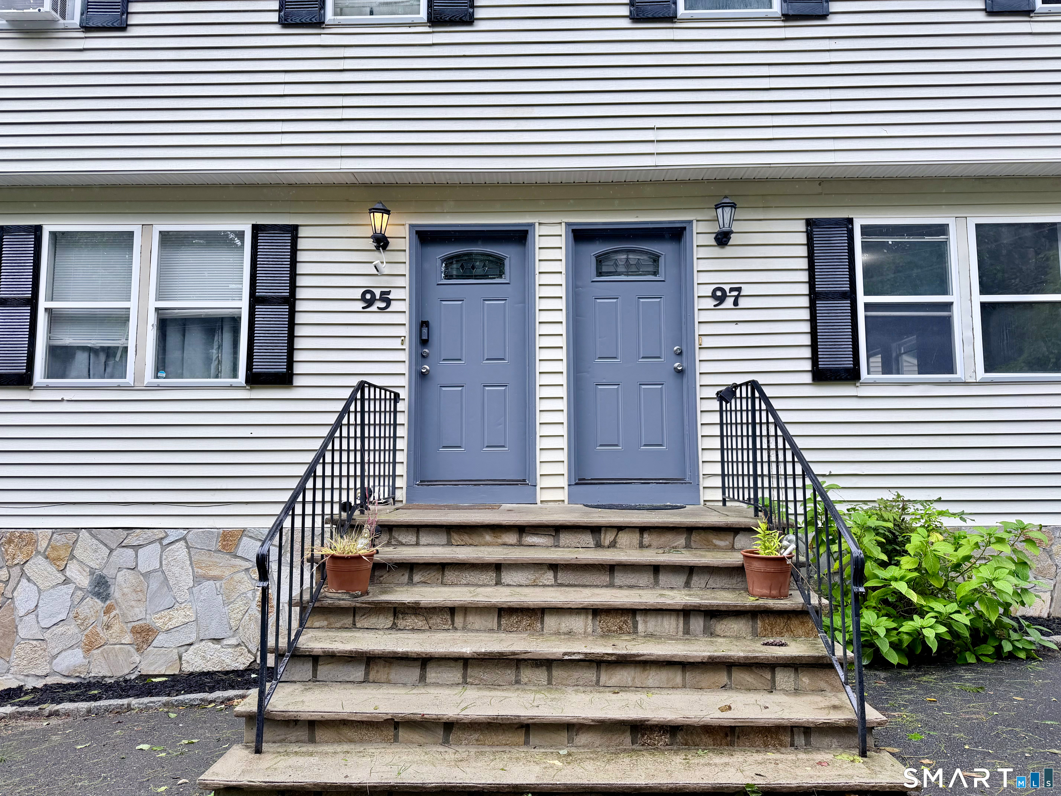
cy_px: 398
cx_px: 530
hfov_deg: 71.6
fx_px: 736
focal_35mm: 24
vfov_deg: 56.8
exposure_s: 1/677
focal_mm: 6.8
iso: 80
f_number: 1.8
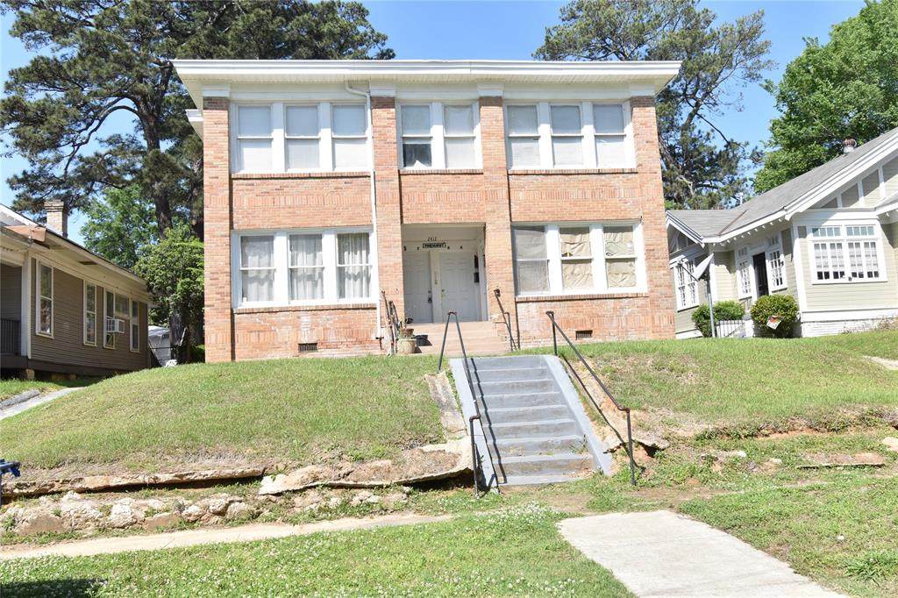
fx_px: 748
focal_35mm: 30
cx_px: 449
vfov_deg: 43.6
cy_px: 299
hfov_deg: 61.9
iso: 500
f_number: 13
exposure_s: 1/320
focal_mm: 20
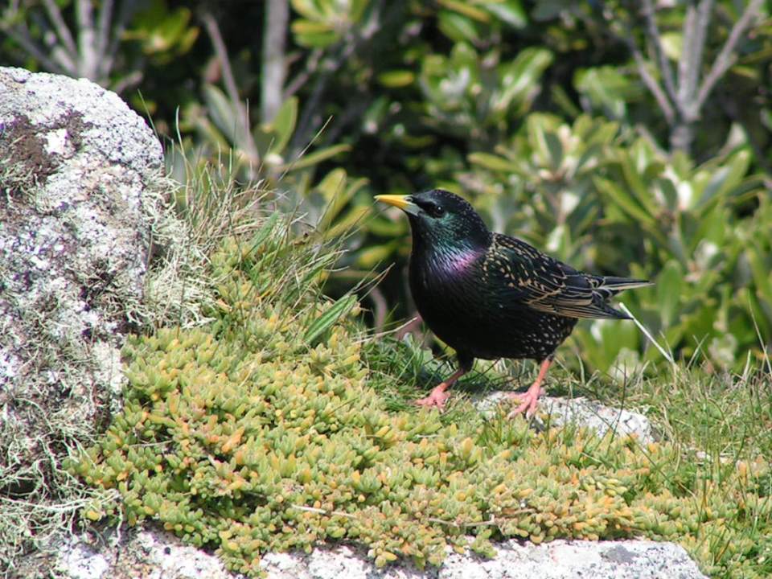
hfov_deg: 5.2
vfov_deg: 3.9
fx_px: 8475
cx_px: 386
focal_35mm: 380
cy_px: 290
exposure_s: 1/500
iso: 50
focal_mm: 58
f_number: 5
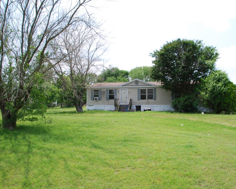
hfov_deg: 57.1
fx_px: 217
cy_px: 96
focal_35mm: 31
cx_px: 129
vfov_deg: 47.1
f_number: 7.1
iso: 100
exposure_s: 1/200
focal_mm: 18
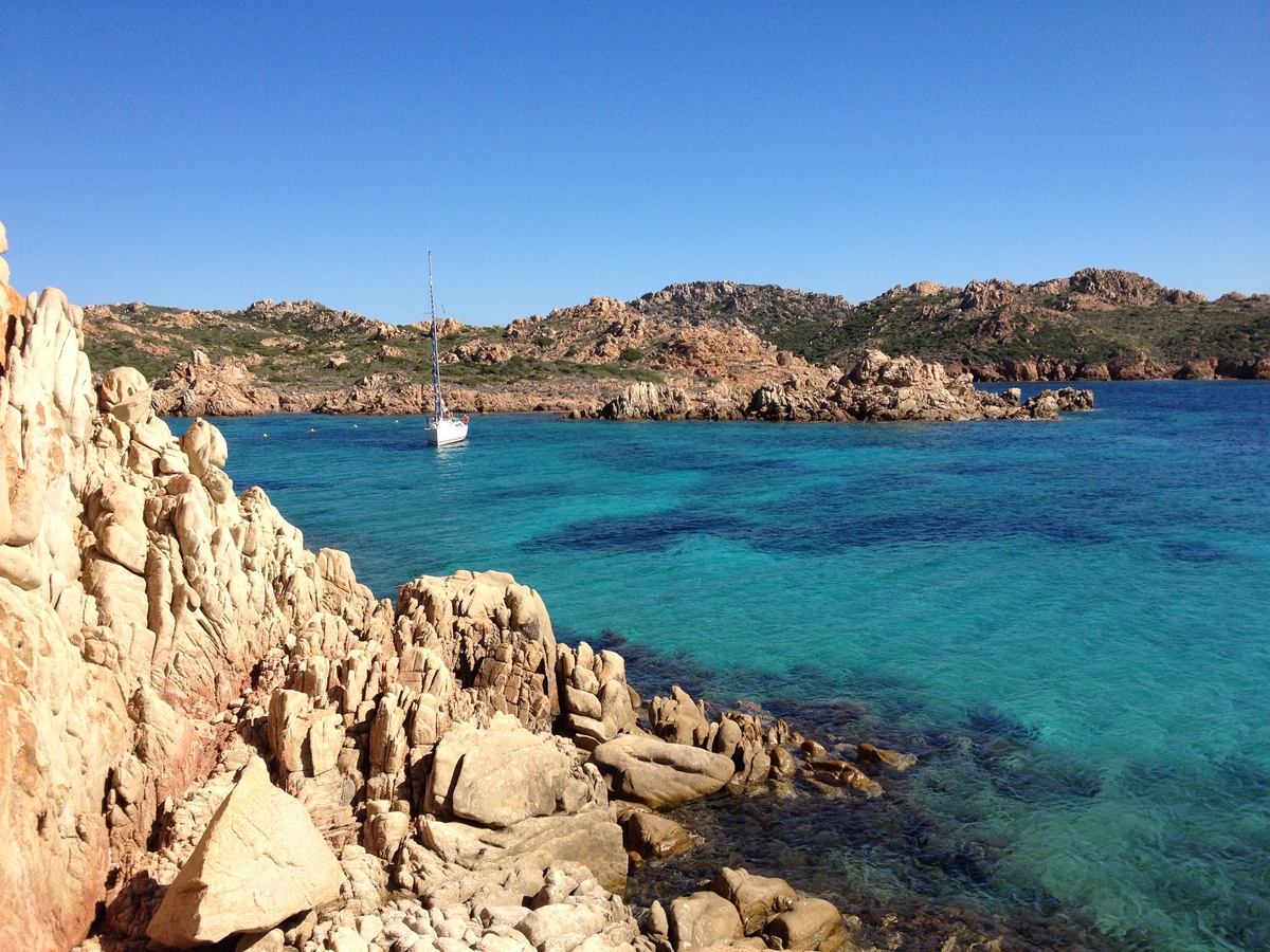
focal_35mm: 35
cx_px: 635
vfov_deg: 40.7
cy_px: 476
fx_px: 1284
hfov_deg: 52.6
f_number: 2.4
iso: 64
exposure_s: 1/1842
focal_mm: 4.28
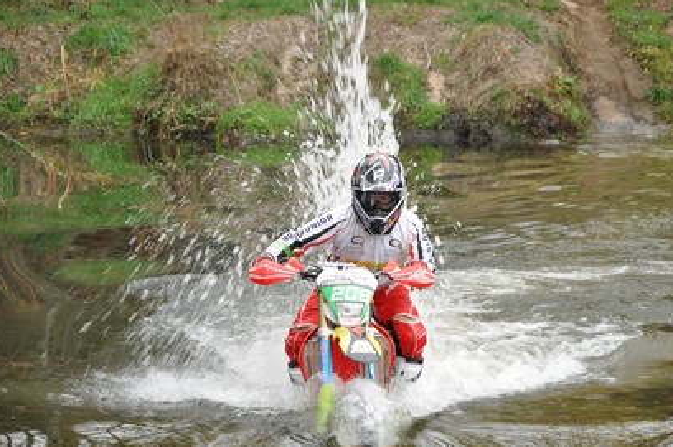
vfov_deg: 7.9
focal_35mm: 174
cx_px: 363
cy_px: 243
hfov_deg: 11.9
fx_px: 3241
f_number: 7.1
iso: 200
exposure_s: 1/60
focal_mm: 105
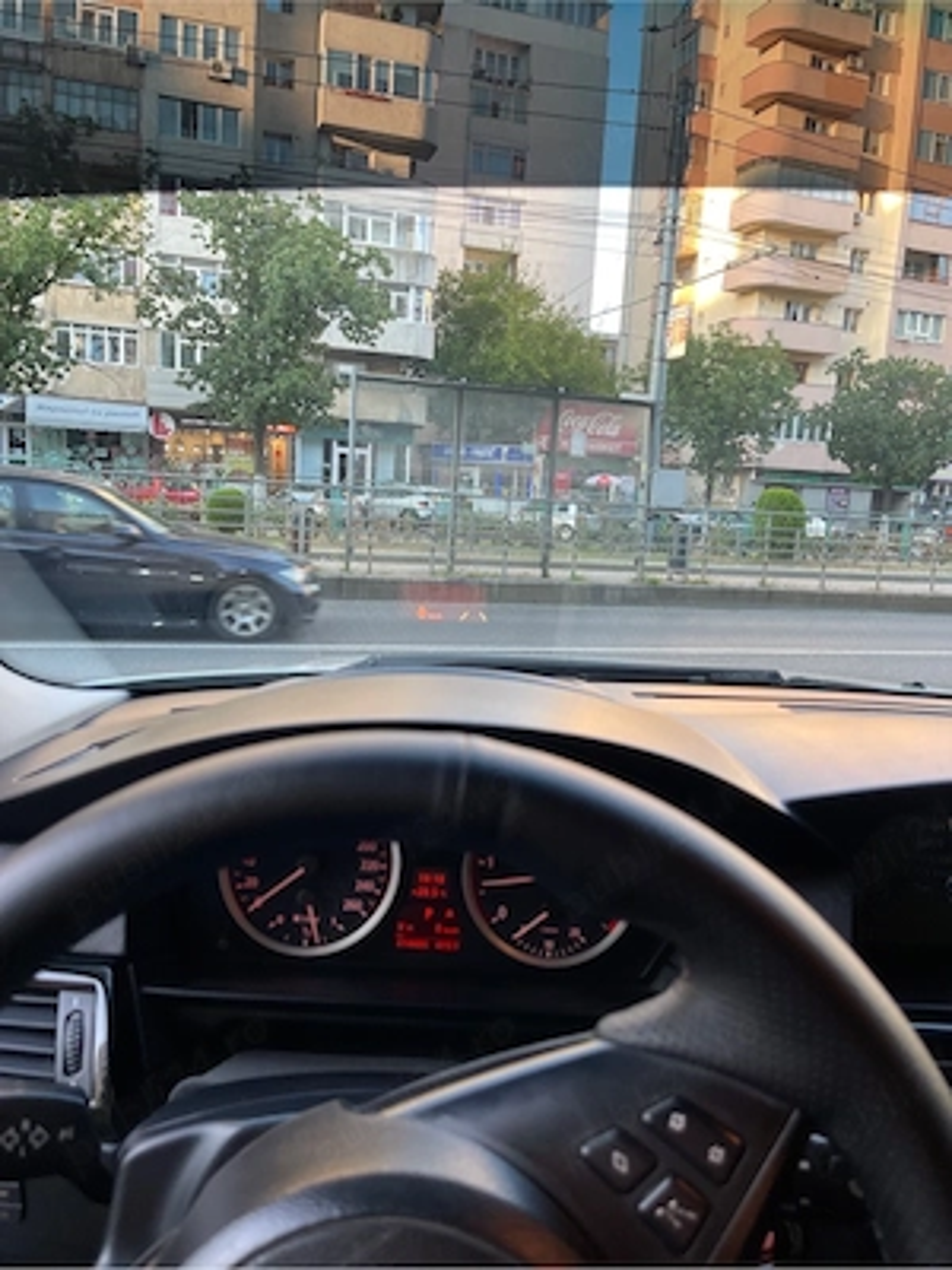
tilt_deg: -8.6
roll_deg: -3.8
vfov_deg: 69.4
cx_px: 476
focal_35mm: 25
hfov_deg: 54.9
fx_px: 917
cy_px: 635
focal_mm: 5.1
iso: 64
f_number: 1.6
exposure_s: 1/100
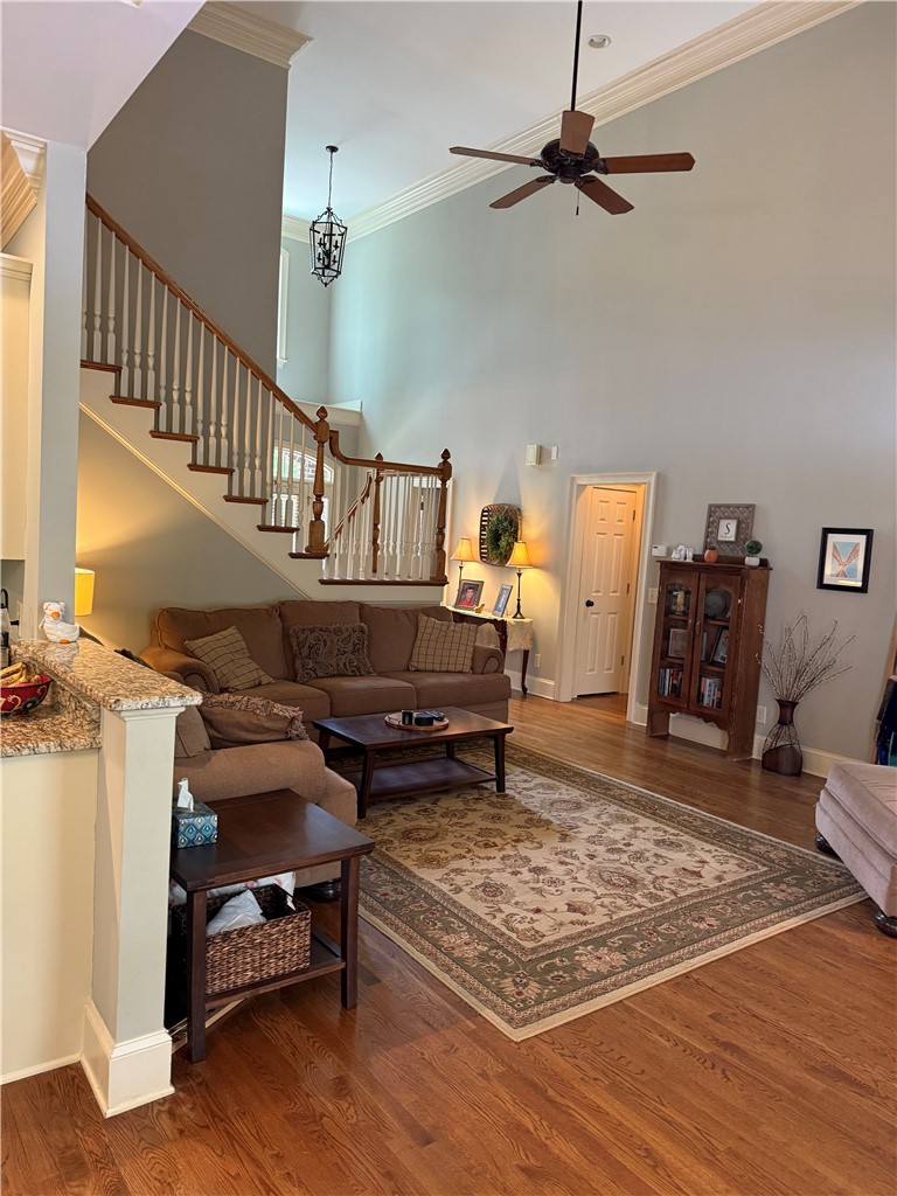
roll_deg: -1.4
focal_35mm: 24
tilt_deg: -4.6
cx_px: 448
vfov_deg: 71.6
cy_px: 598
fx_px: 829
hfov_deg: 56.8
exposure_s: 1/60
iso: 320
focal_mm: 6.76
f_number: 1.78
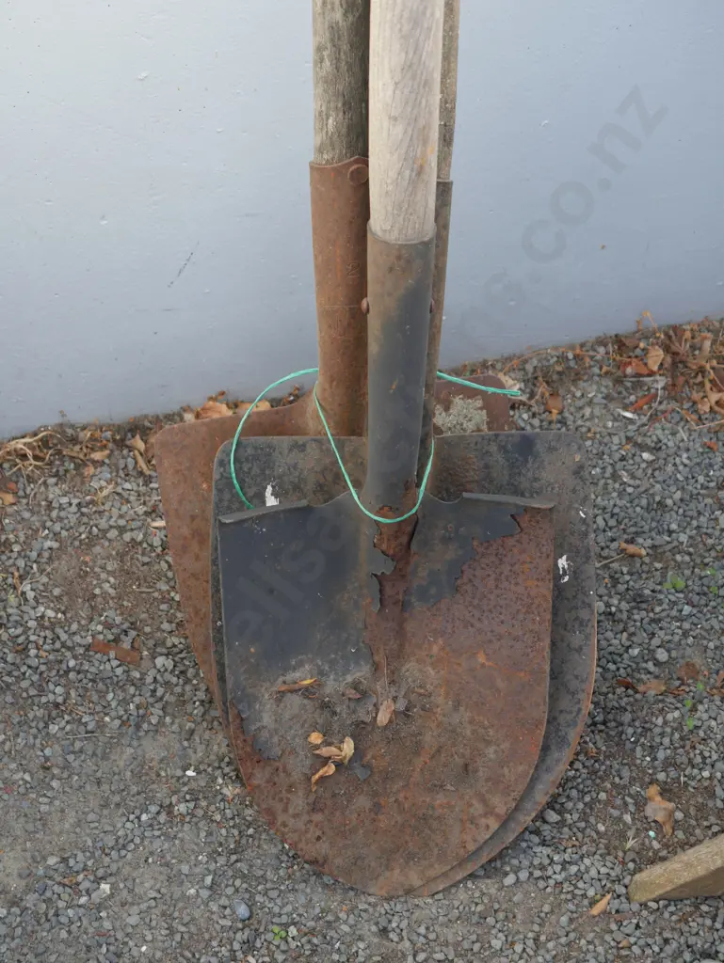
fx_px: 1672
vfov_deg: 32.2
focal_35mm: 60
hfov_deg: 24.4
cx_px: 362
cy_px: 482
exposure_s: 1/60
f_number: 5.4
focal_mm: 30
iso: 200
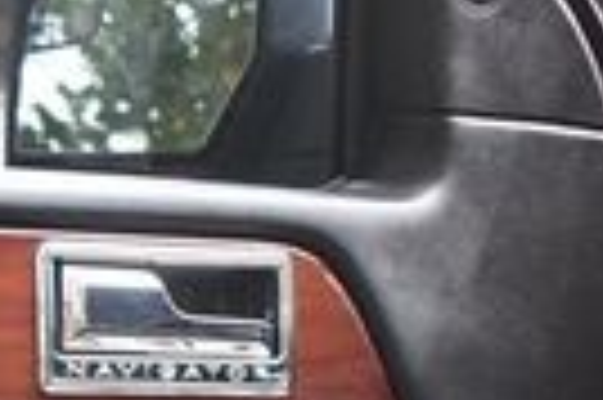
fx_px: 2158
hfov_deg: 15.5
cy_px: 733
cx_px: -45
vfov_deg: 10.0
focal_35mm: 129
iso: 4500
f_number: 3.5
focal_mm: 18
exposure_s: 1/60
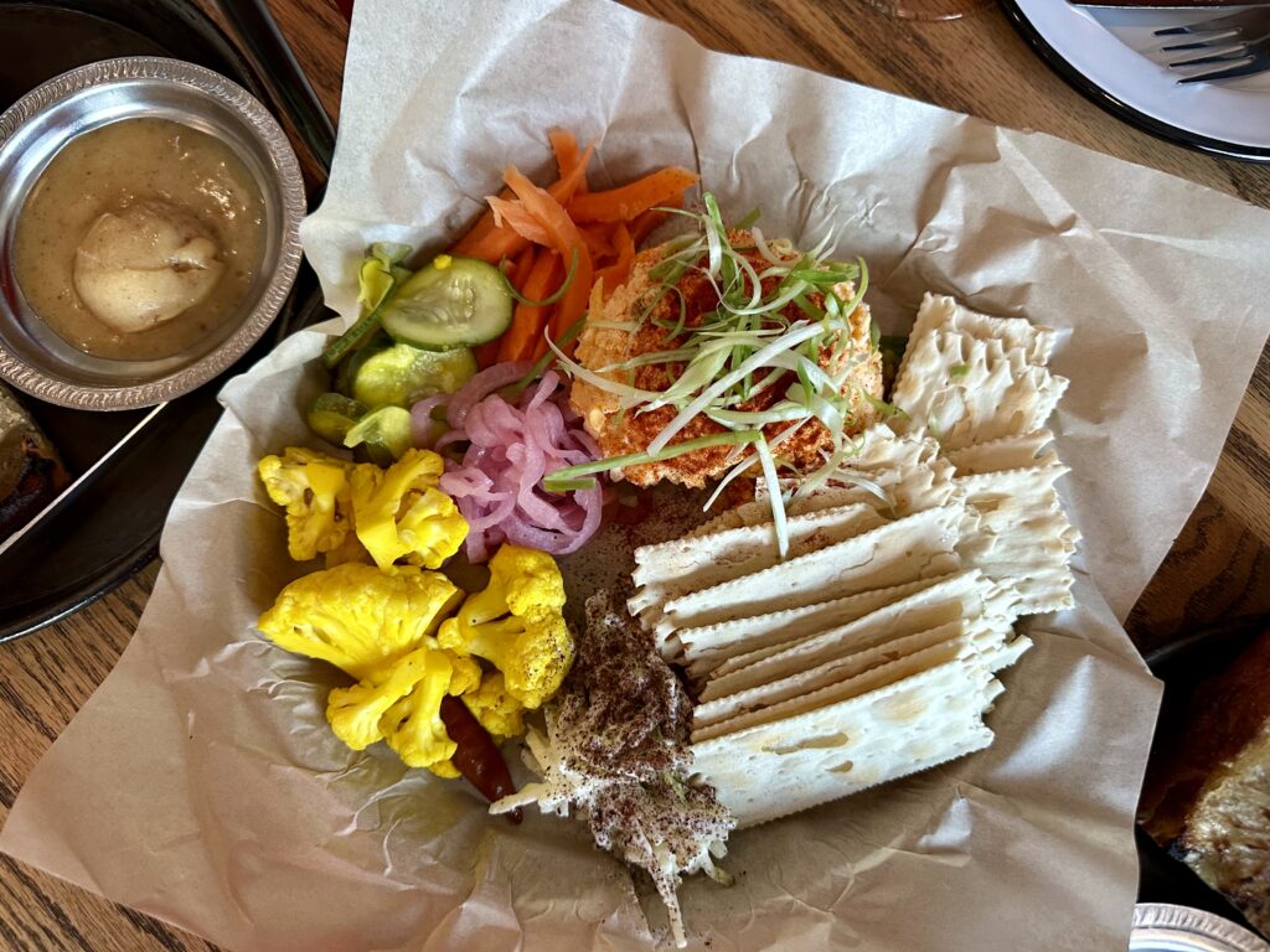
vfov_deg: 56.8
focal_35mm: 24
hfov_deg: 71.6
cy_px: 476
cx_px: 635
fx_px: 881
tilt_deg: -80.5
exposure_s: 1/60
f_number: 1.78
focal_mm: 6.86
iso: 320
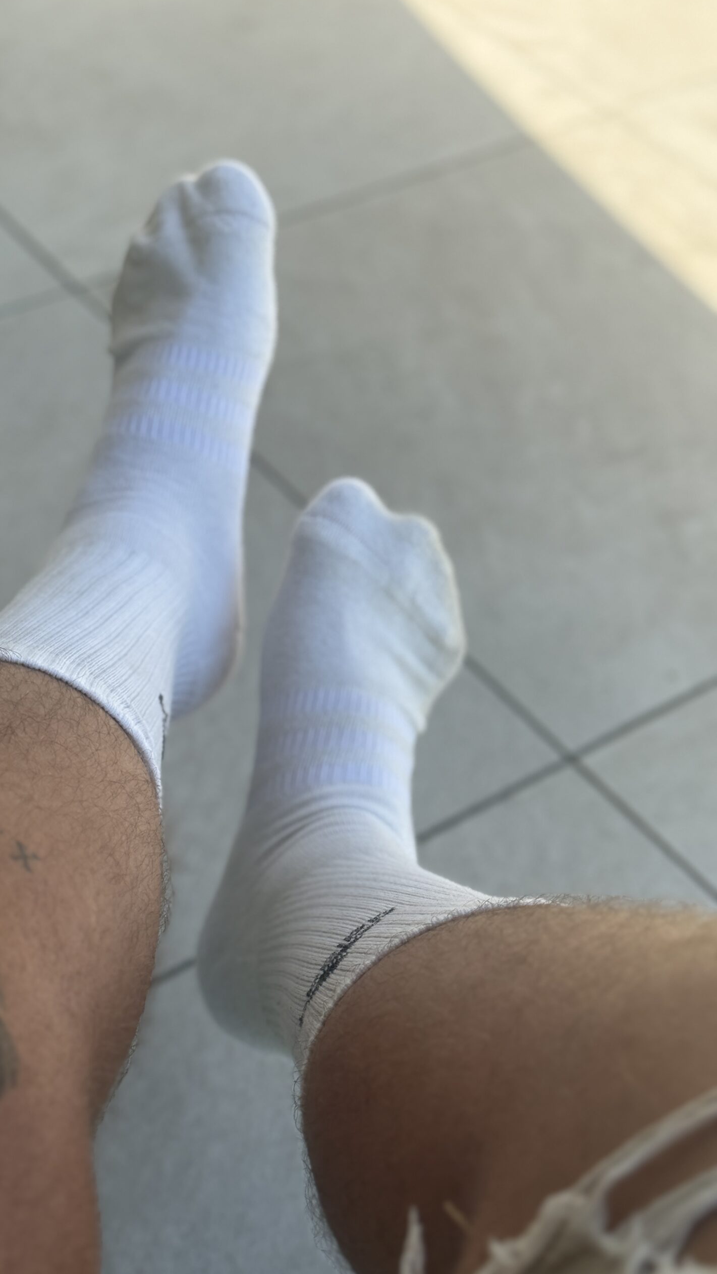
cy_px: 631
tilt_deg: -43.6
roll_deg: -6.4
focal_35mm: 53
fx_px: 1791
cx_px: 234
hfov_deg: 22.5
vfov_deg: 39.2
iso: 80
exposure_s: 1/1838
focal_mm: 6.76
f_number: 1.78
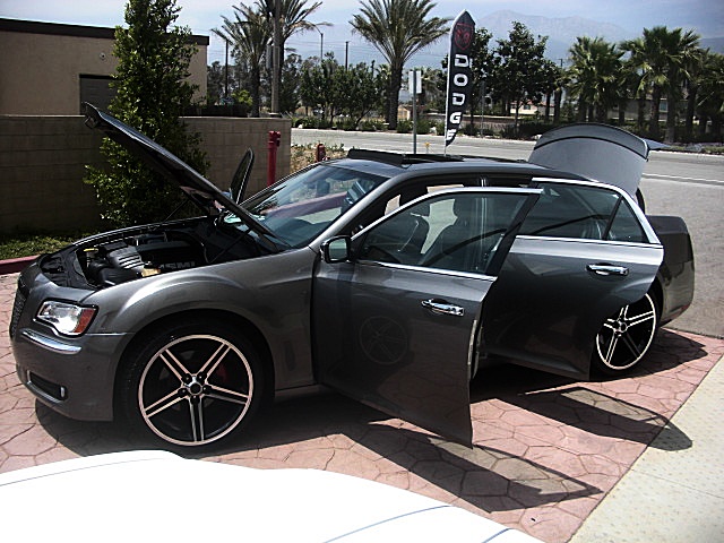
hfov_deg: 51.4
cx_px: 362
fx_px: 753
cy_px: 272
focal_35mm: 36
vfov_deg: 39.7
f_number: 2.8
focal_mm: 6.3
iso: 50
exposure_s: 1/800
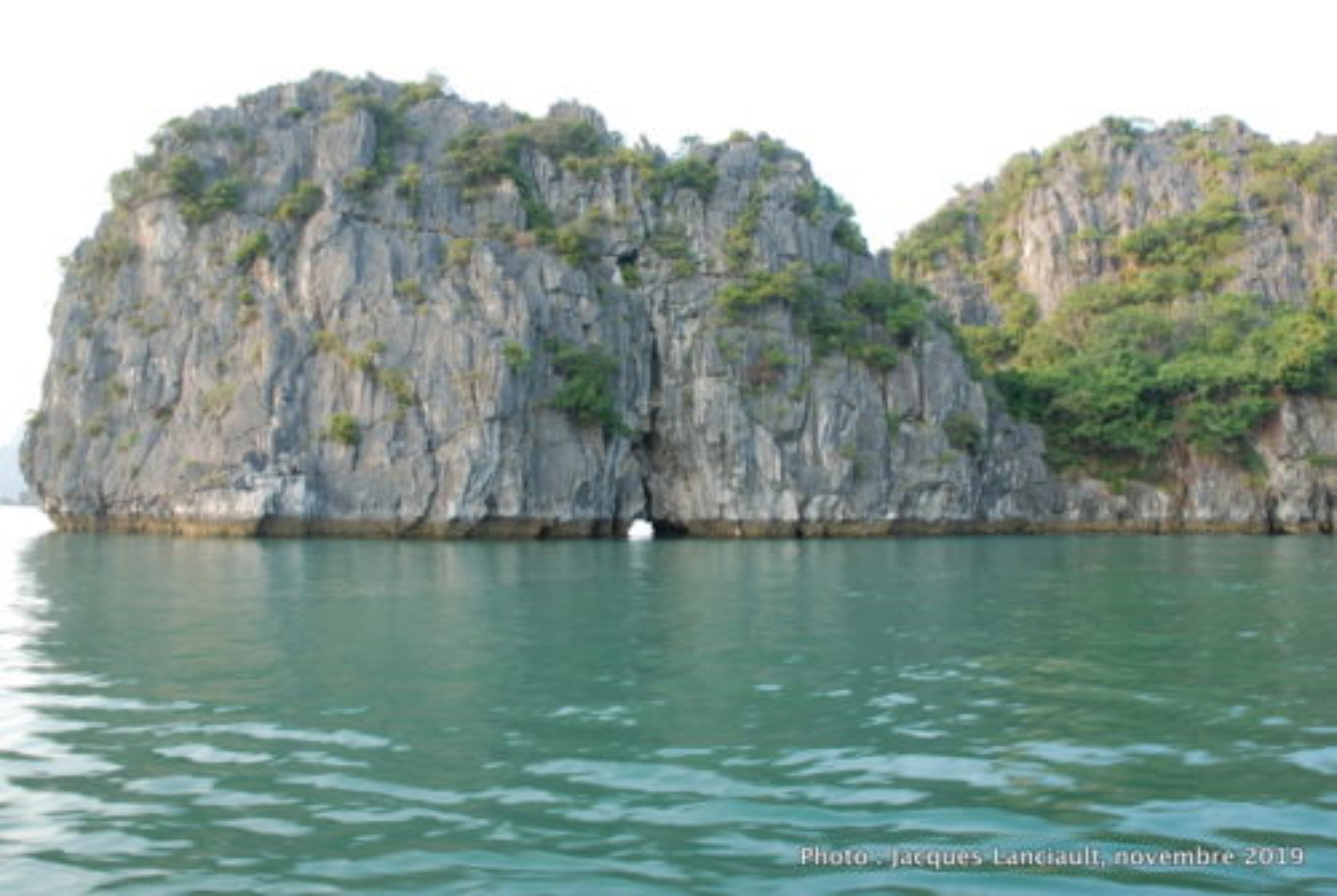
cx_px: 668
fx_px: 1004
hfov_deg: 67.3
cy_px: 448
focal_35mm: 27
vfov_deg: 48.1
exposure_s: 1/10
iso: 100
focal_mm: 18
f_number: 13
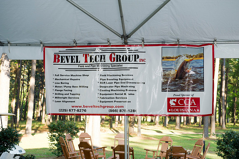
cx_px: 120
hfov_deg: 32.4
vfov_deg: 21.9
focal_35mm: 62
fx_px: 411
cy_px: 80
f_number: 5.6
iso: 400
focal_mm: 62
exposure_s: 1/160
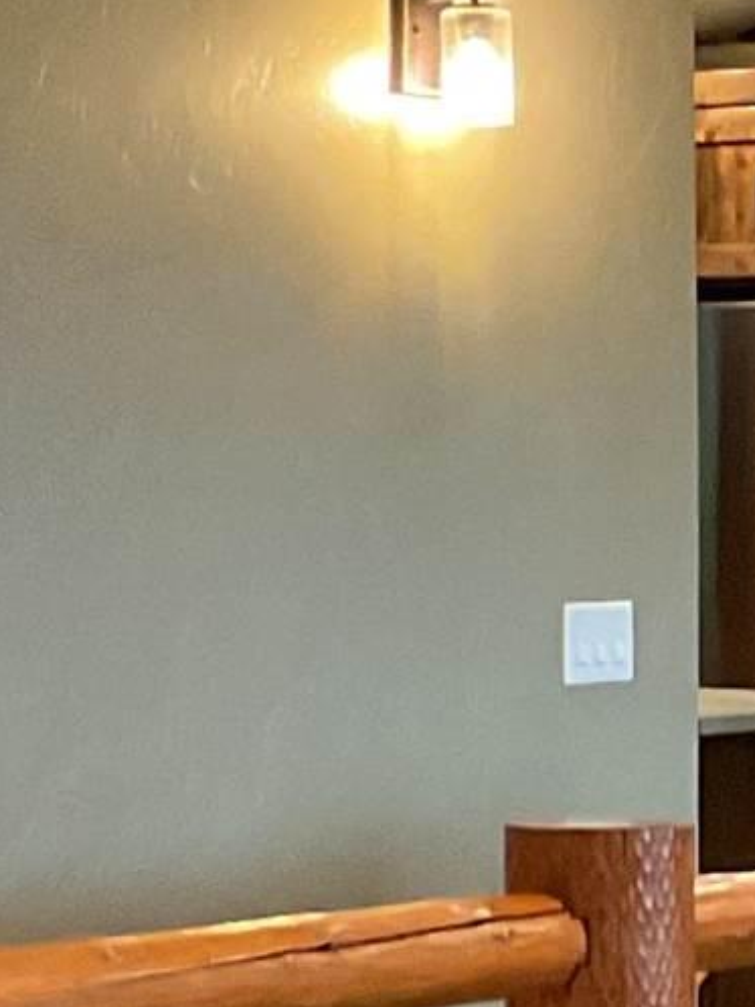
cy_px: 694
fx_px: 5210
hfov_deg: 8.2
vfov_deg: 11.0
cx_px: 963
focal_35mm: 179
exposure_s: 1/60
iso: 250
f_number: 1.8
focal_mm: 3
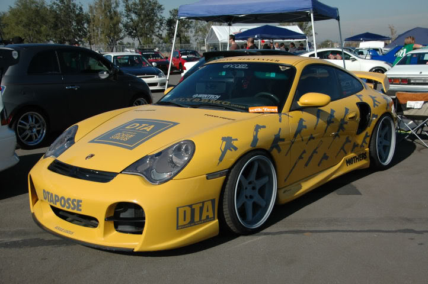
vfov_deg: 34.1
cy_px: 142
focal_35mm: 39
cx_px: 214
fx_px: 463
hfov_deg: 49.6
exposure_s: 1/2000
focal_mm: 26
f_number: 4.5
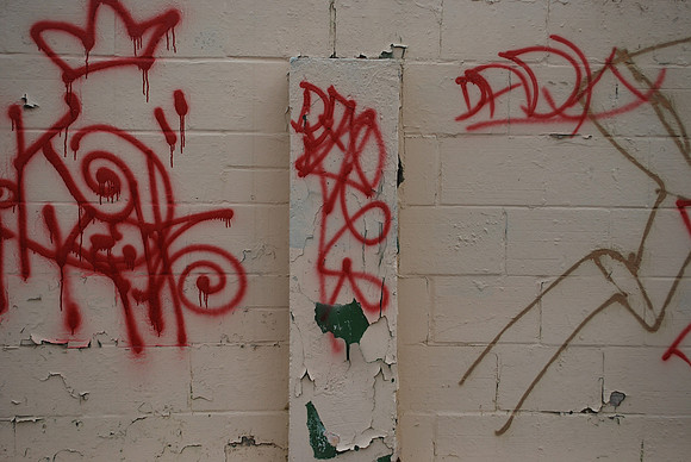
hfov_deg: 38.8
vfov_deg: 26.5
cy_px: 231
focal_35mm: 51
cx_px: 346
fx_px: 980
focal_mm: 34
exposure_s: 1/125
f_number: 5.6
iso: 125
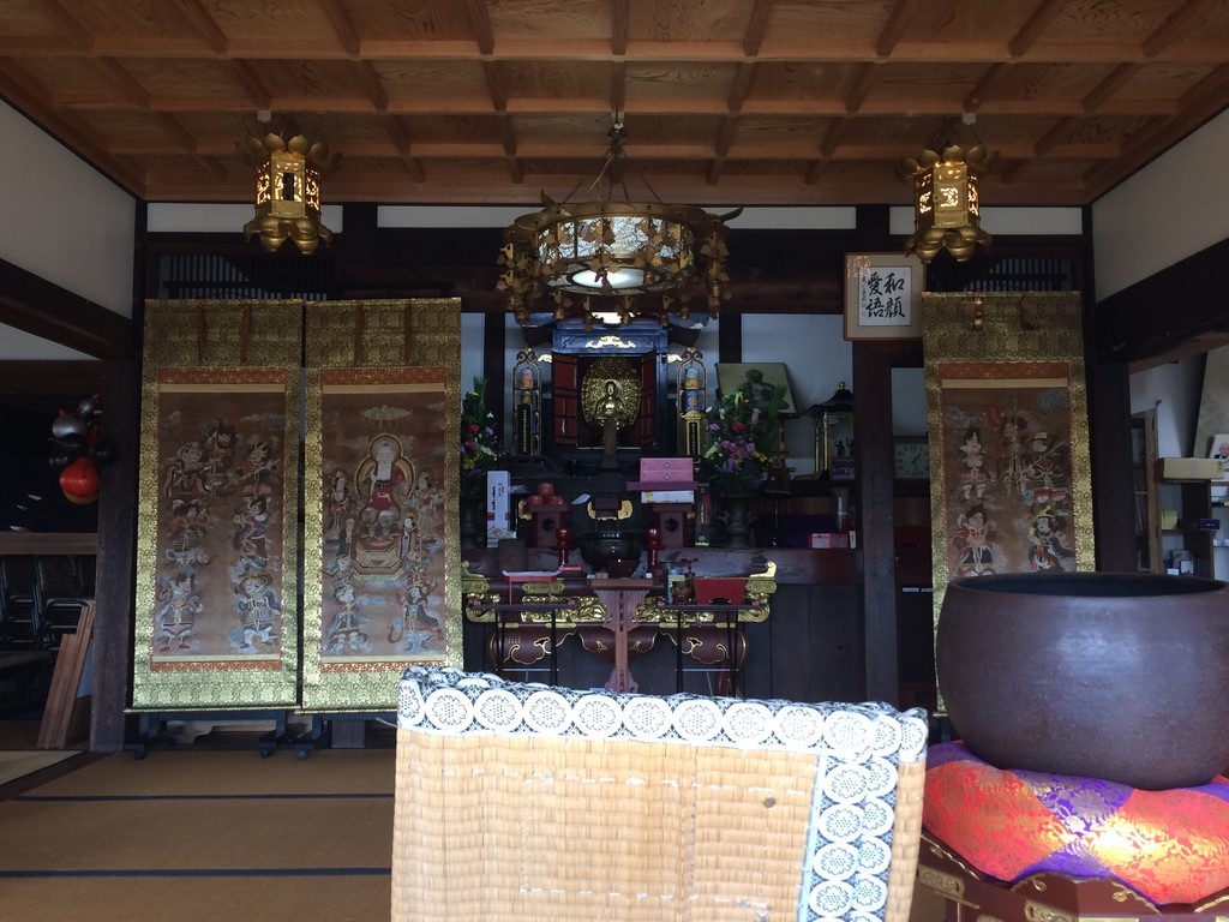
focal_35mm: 29
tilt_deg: +2.4
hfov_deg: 61.7
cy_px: 461
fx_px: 1030
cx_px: 614
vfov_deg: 48.2
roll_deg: -0.1
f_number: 2.2
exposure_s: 1/30
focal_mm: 4.15
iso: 64
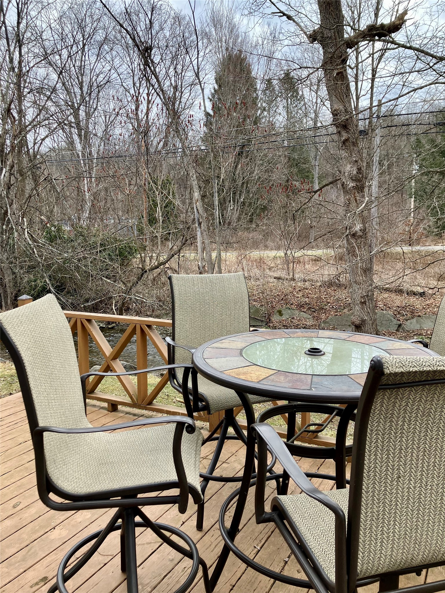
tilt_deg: -6.5
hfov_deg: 49.7
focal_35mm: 28
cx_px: 222
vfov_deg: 63.4
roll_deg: +1.1
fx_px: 480
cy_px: 296
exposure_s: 1/392
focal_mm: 3.99
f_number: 1.8
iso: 32
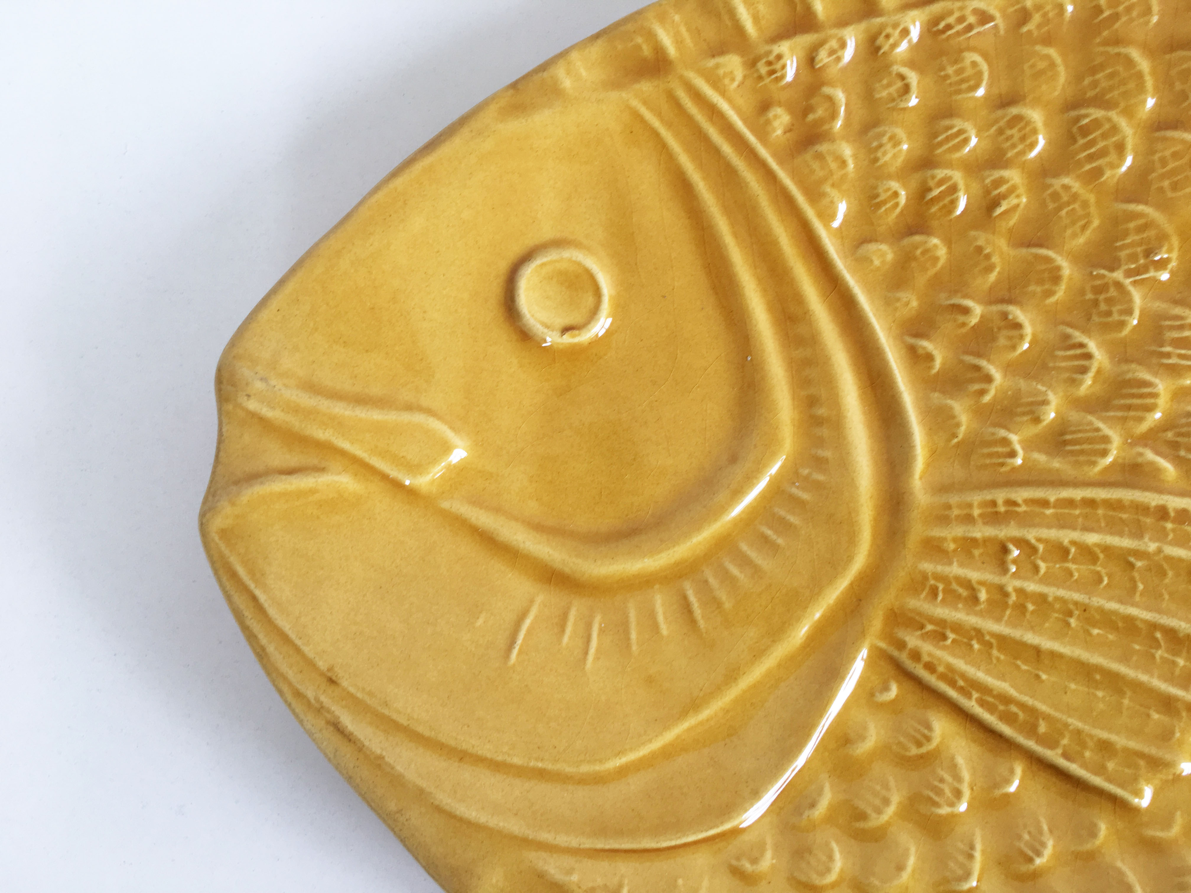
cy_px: 446
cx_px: 596
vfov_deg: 48.2
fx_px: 998
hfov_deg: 61.7
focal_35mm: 29
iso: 32
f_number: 2.2
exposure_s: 1/50
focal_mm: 4.15
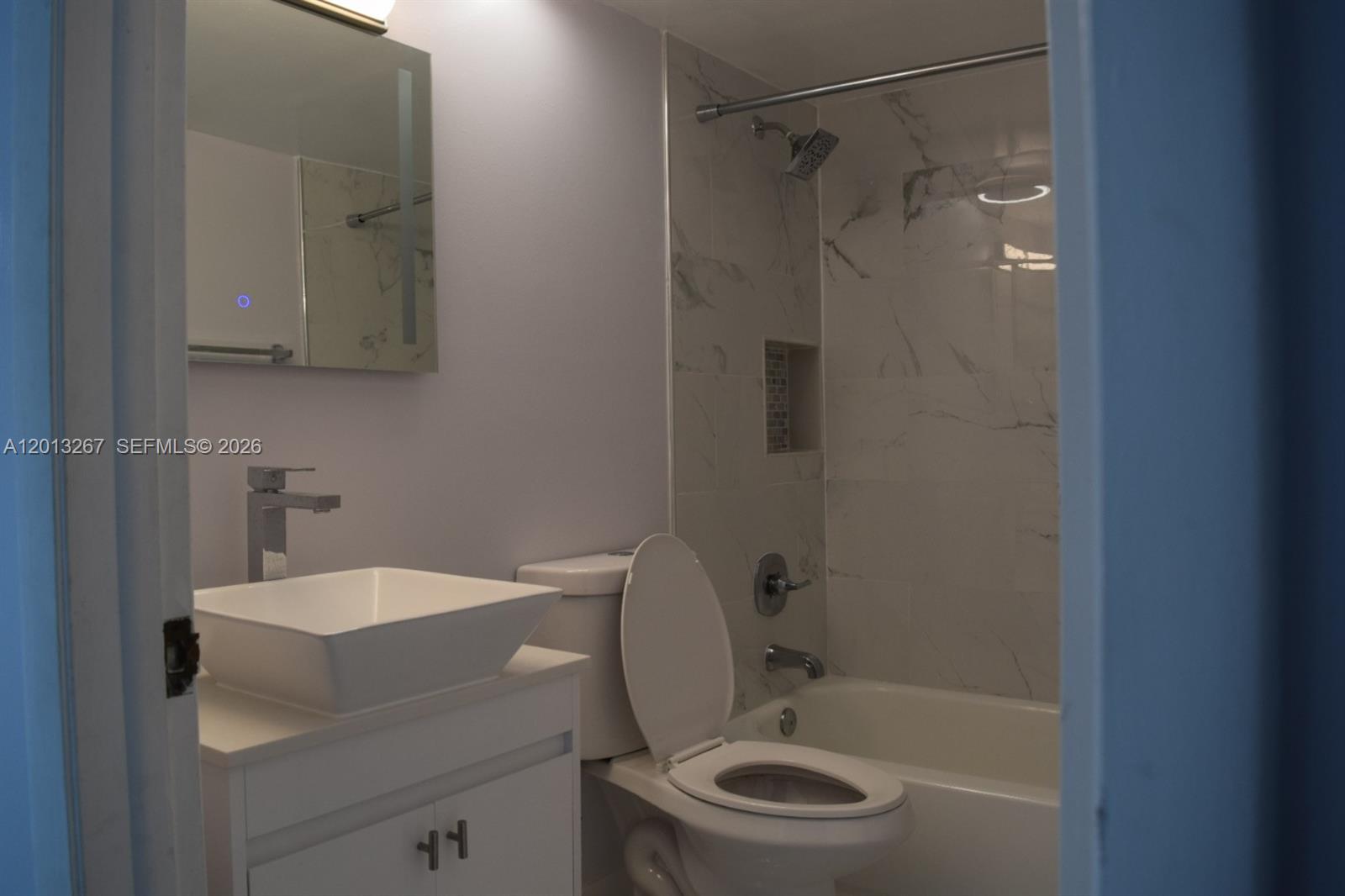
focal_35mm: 27
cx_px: 672
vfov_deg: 47.9
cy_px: 448
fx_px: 1008
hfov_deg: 67.4
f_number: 5.6
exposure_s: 1/125
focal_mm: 18
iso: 400
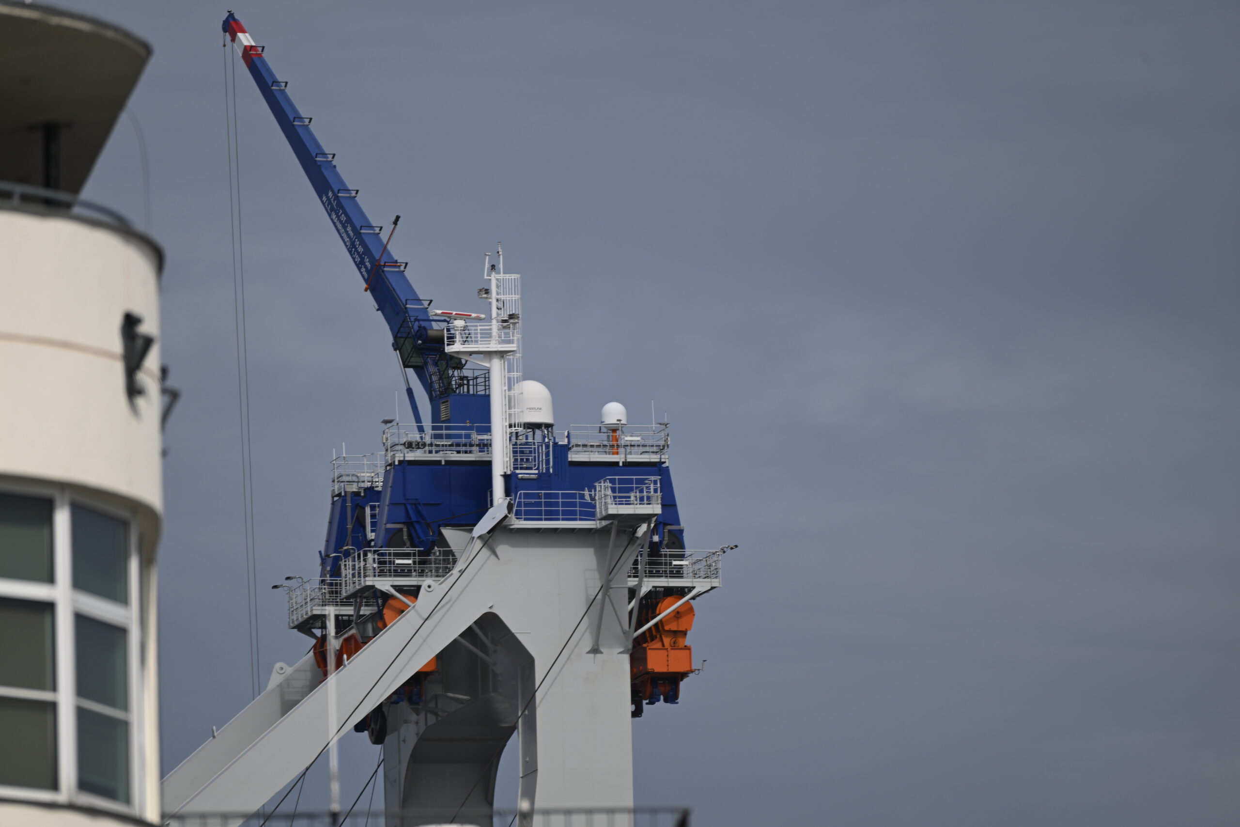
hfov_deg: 3.7
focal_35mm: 560
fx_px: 19289
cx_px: 620
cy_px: 414
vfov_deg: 2.5
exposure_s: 1/1000
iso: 100
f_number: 6.3
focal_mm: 560
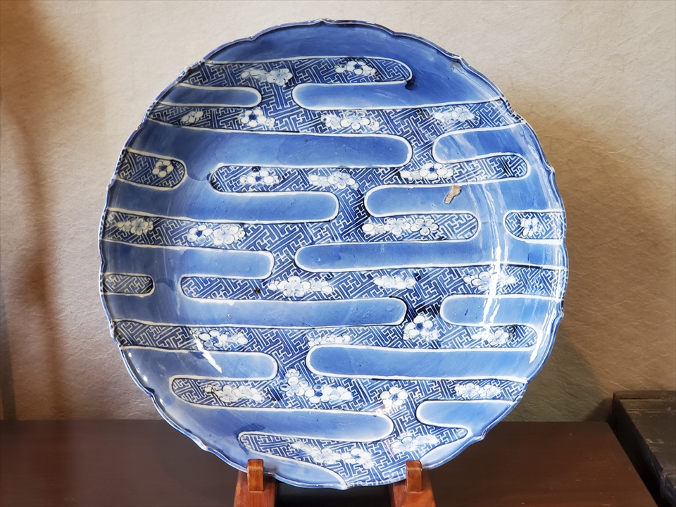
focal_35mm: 52
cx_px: 338
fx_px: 1015
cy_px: 254
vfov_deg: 28.0
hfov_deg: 36.8
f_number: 2.4
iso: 250
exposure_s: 1/17
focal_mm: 6
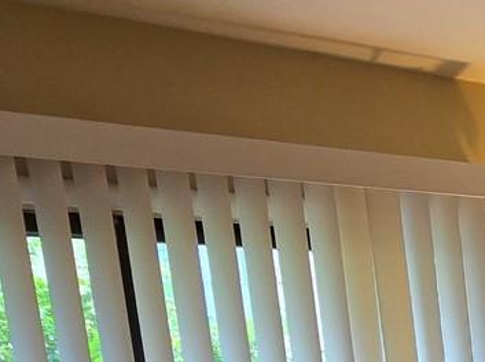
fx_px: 826
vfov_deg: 21.3
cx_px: 747
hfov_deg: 24.5
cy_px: 527
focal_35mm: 59
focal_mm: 2.2
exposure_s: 1/60
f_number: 2.2
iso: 100
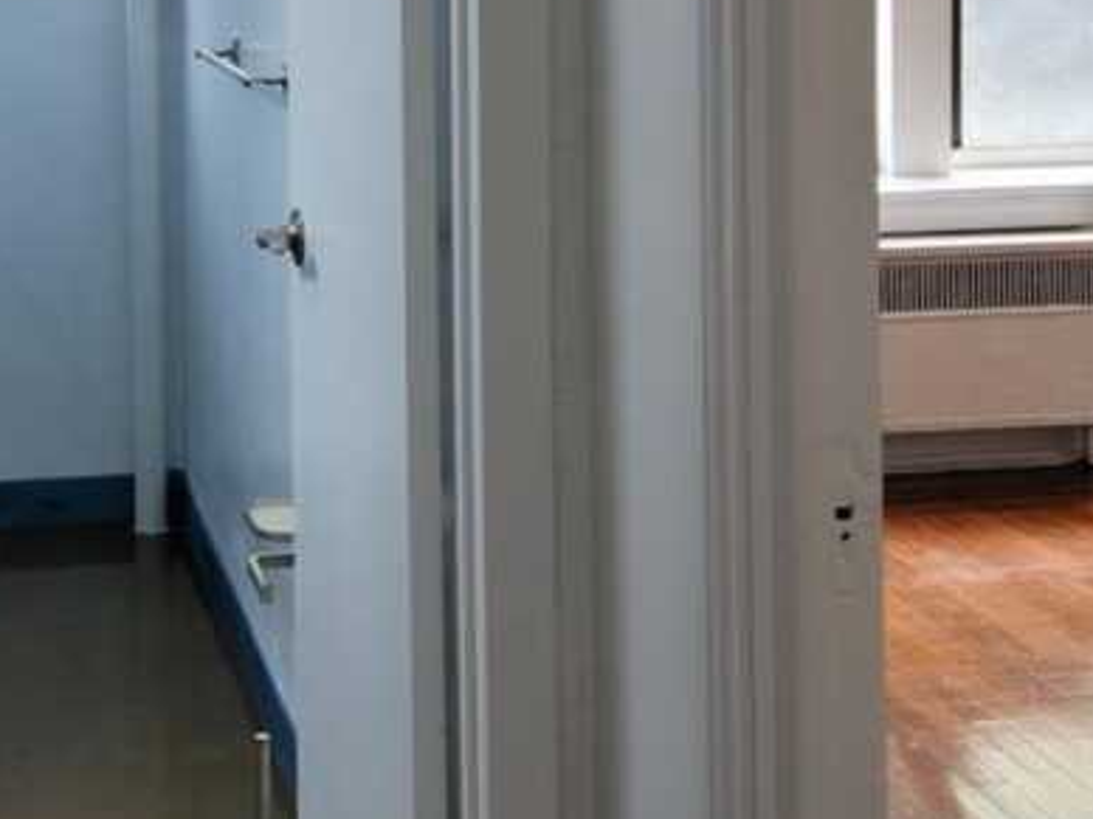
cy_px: 0
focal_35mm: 66
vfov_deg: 21.5
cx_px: 282
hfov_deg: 29.0
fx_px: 2084
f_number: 1.8
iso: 50
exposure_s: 1/60
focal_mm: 7
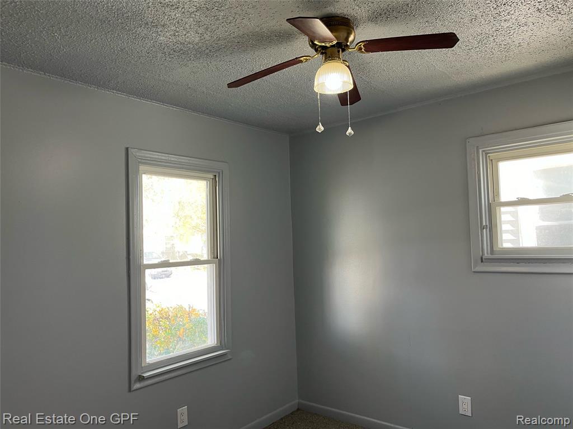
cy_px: 214
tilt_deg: +1.3
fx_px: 430
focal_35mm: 26
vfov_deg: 53.1
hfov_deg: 67.3
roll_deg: +2.5
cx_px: 286
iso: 80
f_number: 1.6
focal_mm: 5.1
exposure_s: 1/60
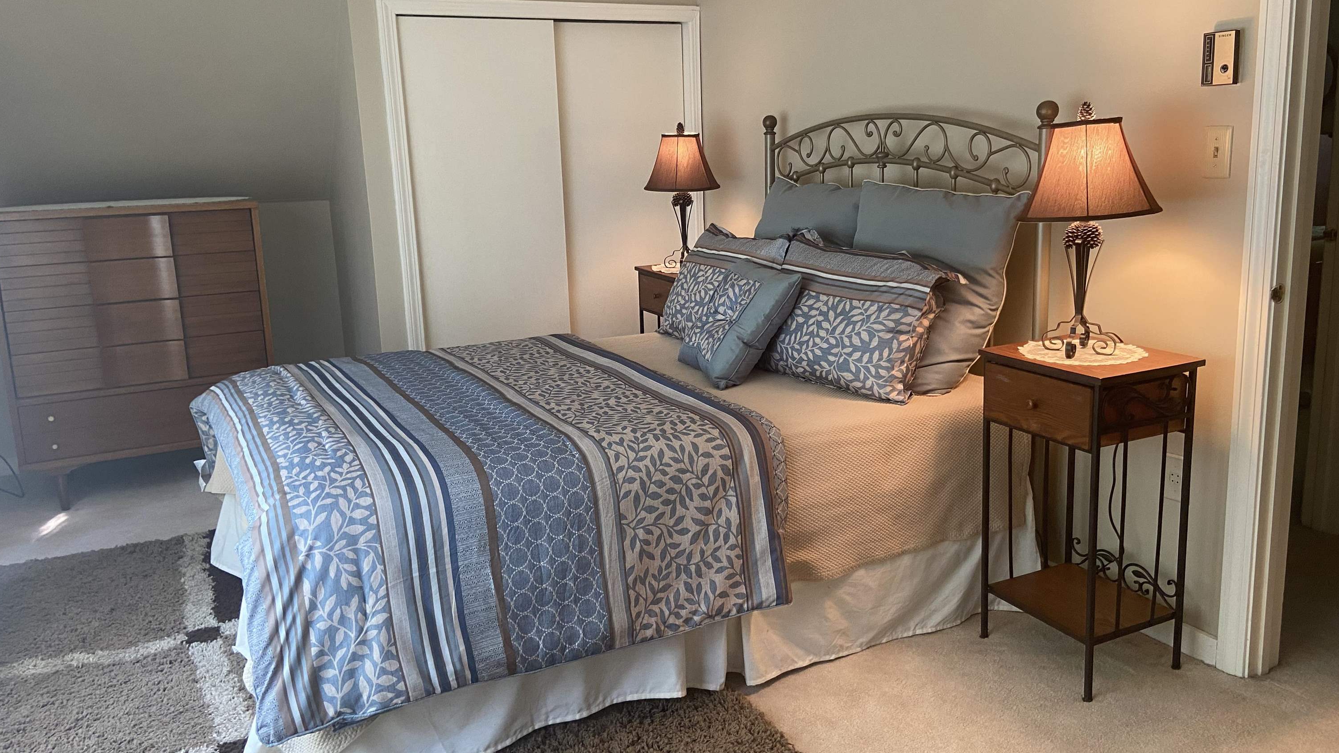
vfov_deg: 40.2
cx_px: 674
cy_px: 348
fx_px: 1030
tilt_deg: -11.9
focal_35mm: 29
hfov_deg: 66.1
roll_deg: +1.9
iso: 160
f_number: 1.8
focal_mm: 4.25
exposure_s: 1/60
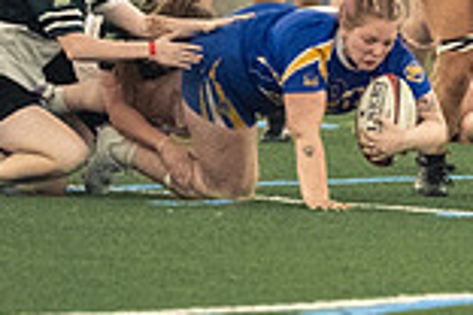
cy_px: 164
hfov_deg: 1.8
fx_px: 14675
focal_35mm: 1117
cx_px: 406
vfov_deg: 1.2
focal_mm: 200
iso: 11400
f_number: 2.8
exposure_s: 1/500
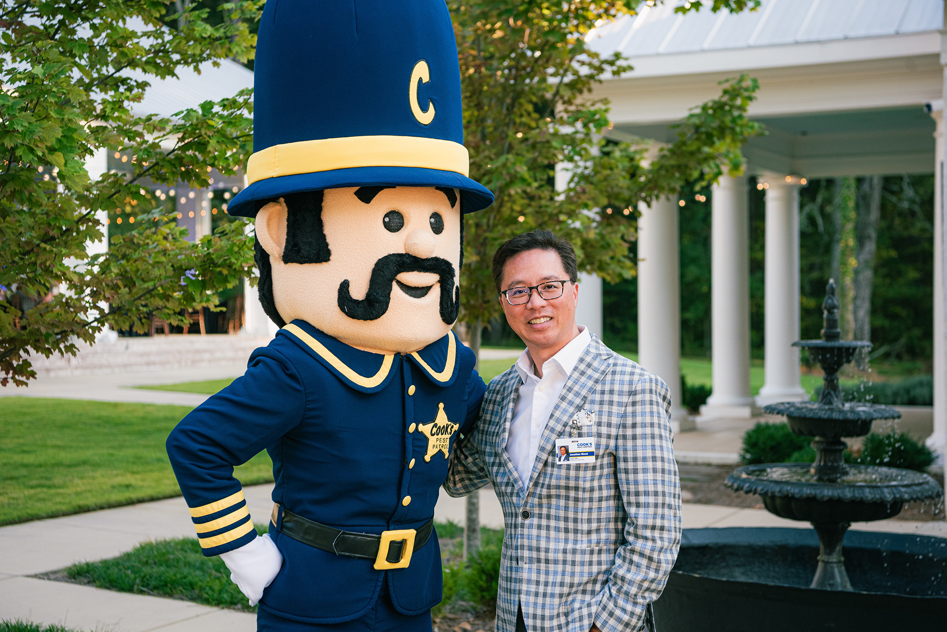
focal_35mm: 62
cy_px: 316
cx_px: 474
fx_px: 1631
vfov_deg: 21.9
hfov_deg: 32.4
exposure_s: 1/400
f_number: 4.5
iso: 640
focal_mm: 62
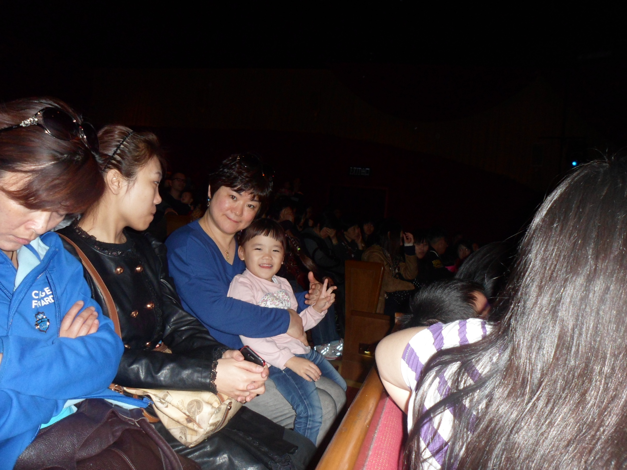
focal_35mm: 26
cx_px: 314
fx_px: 471
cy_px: 235
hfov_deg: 67.3
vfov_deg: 53.1
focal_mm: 4.9
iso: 160
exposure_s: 1/45
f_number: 3.3
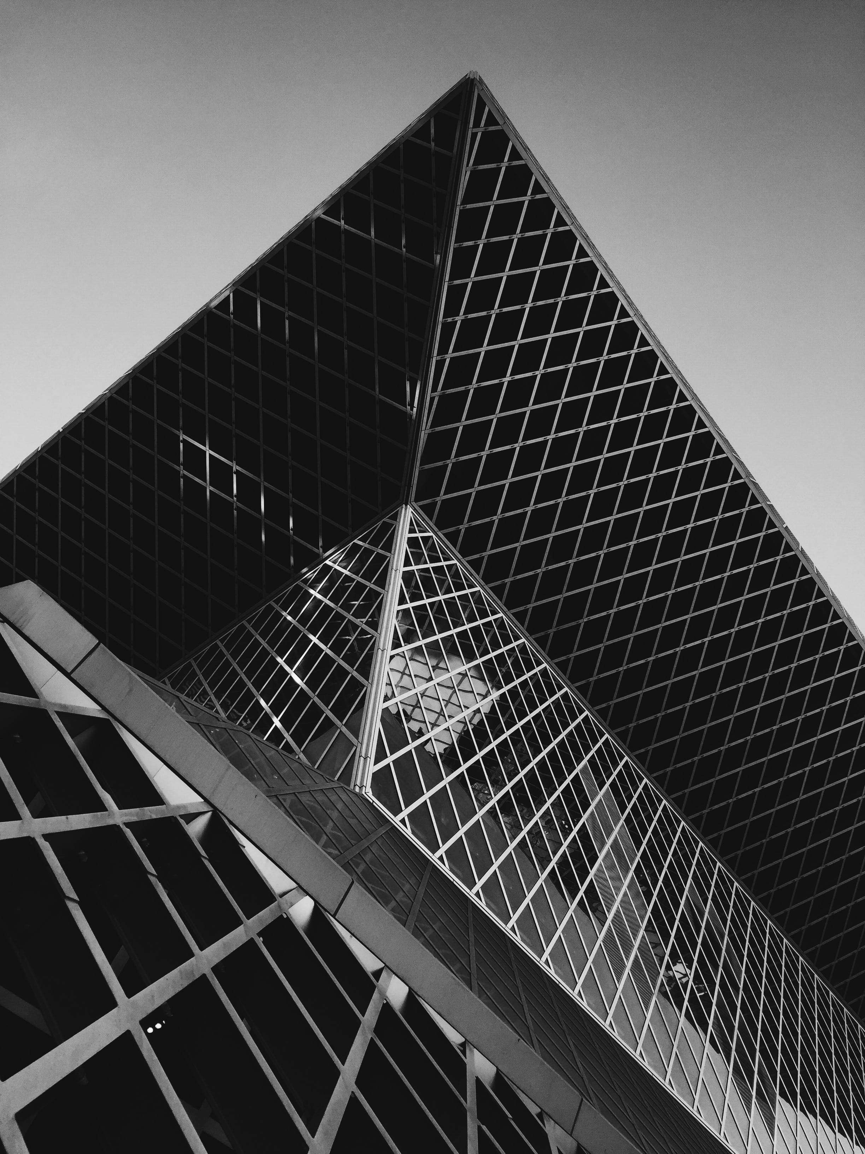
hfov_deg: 48.2
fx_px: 966
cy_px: 577
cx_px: 432
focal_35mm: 29
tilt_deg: +63.5
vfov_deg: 61.7
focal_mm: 4.15
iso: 32
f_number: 2.2
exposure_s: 1/319
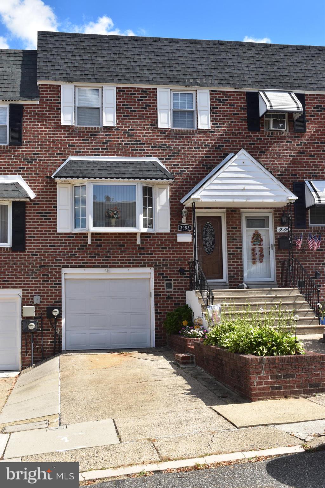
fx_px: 609
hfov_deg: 29.9
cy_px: 244
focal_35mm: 45
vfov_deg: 43.6
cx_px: 162
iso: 400
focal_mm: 30
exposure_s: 1/400
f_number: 11
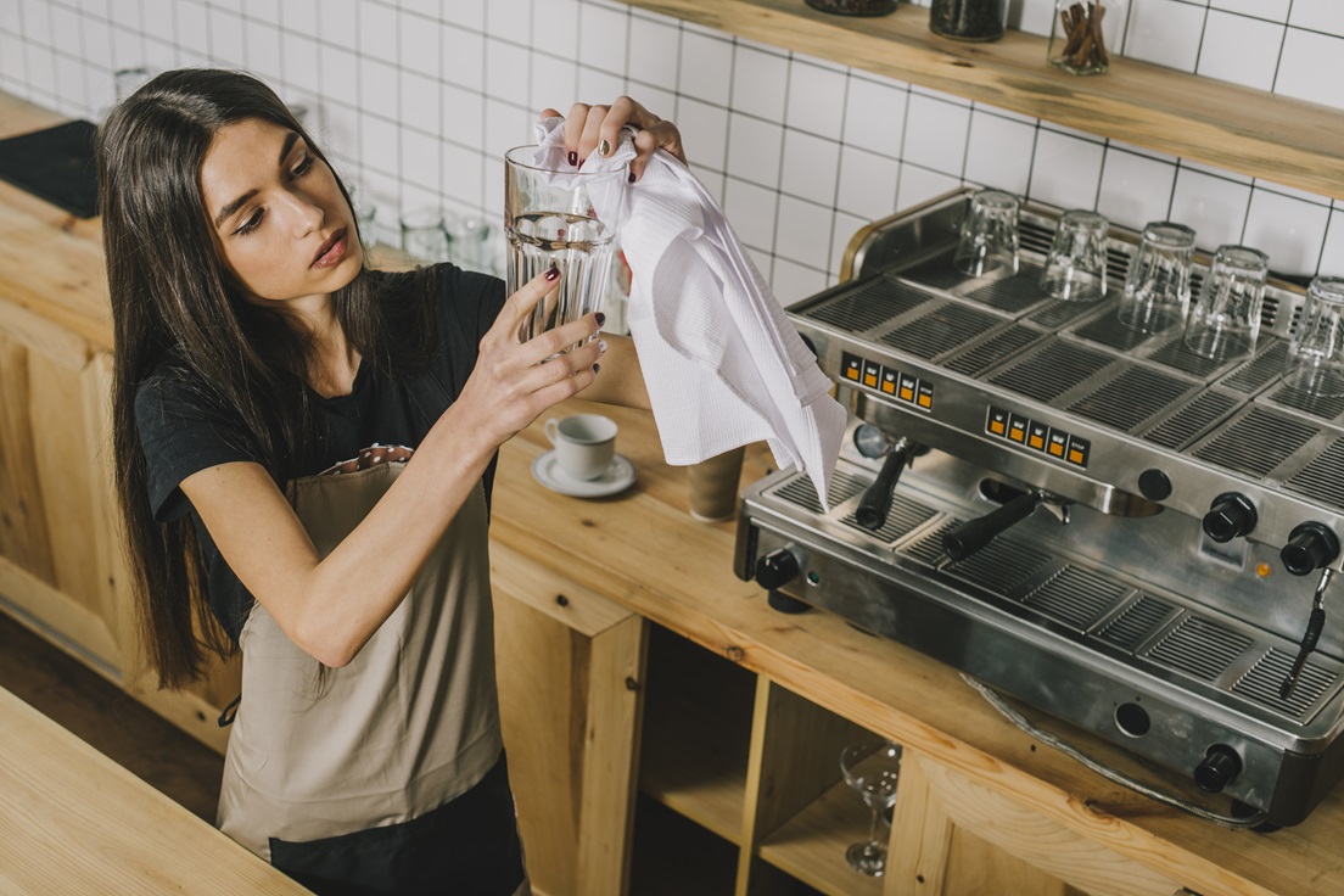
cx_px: 672
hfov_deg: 39.6
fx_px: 1867
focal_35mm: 50
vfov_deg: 27.0
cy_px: 448
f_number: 5
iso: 100
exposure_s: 1/60
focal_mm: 50
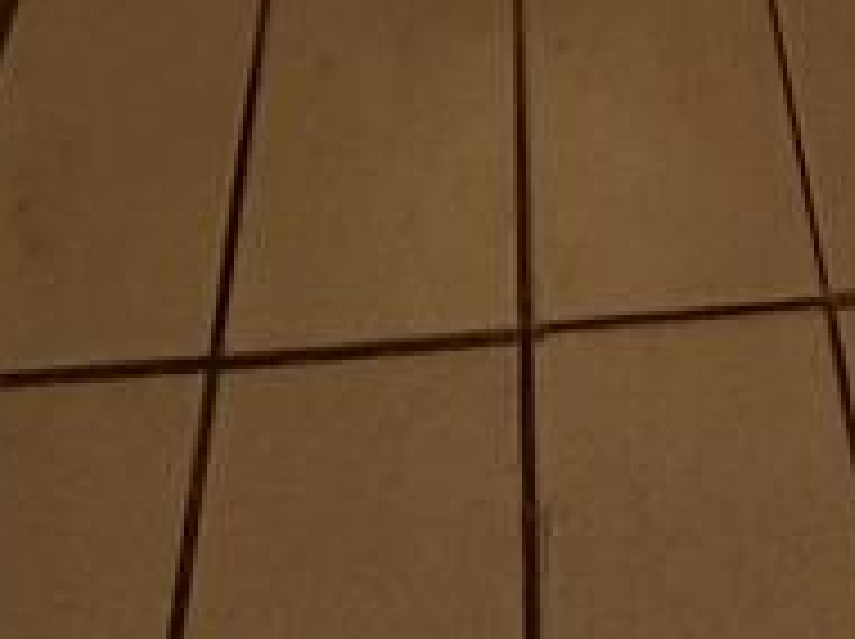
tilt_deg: -16.2
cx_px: 576
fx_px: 1455
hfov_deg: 32.4
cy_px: -1156
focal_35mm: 59
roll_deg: +0.1
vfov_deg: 12.5
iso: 500
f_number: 2.2
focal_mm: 2.22
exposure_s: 1/60
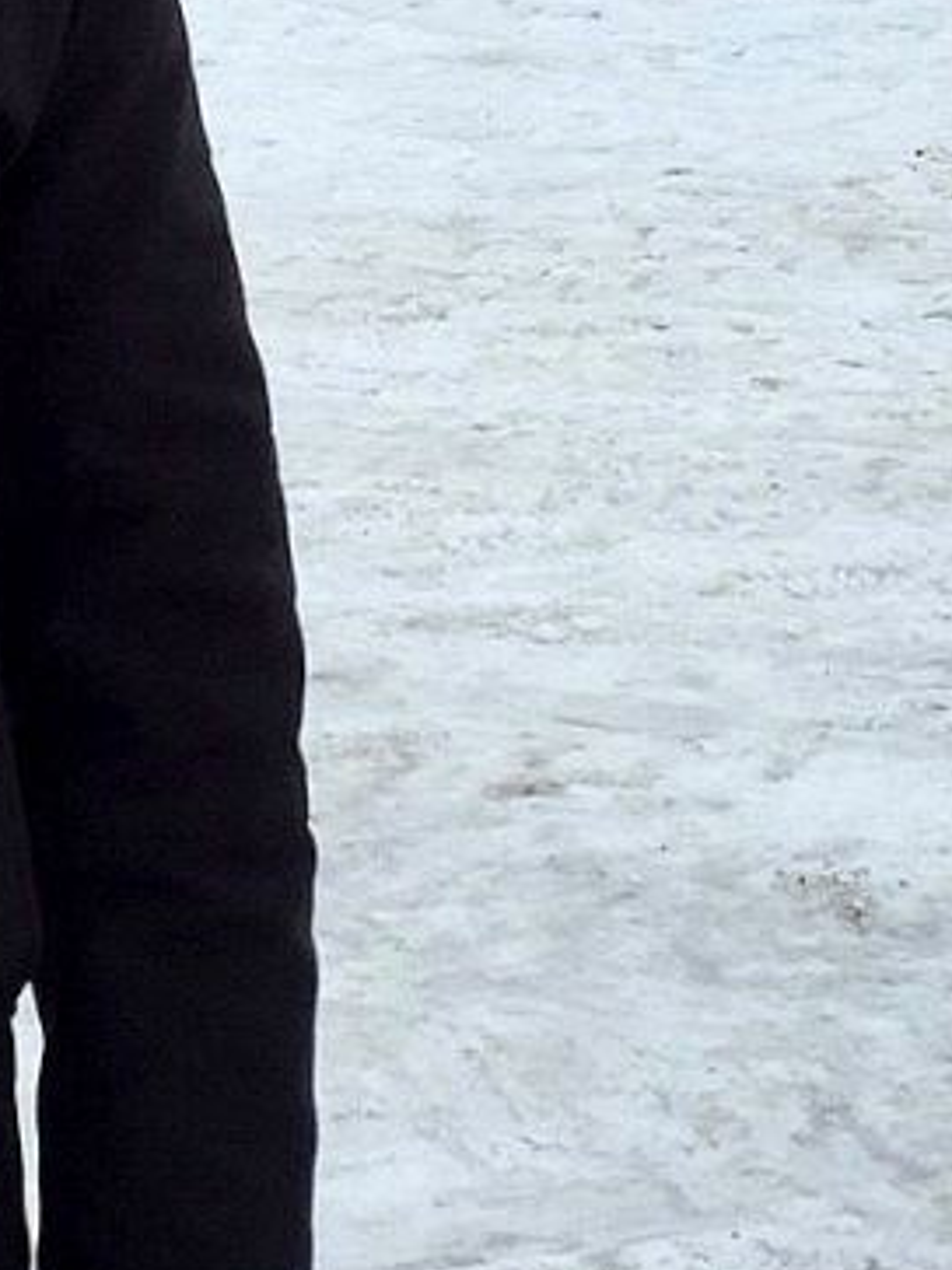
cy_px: 236
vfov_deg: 17.9
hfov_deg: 13.4
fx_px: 3999
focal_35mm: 109
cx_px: 60
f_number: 2.2
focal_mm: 4.15
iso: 32
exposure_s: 1/353
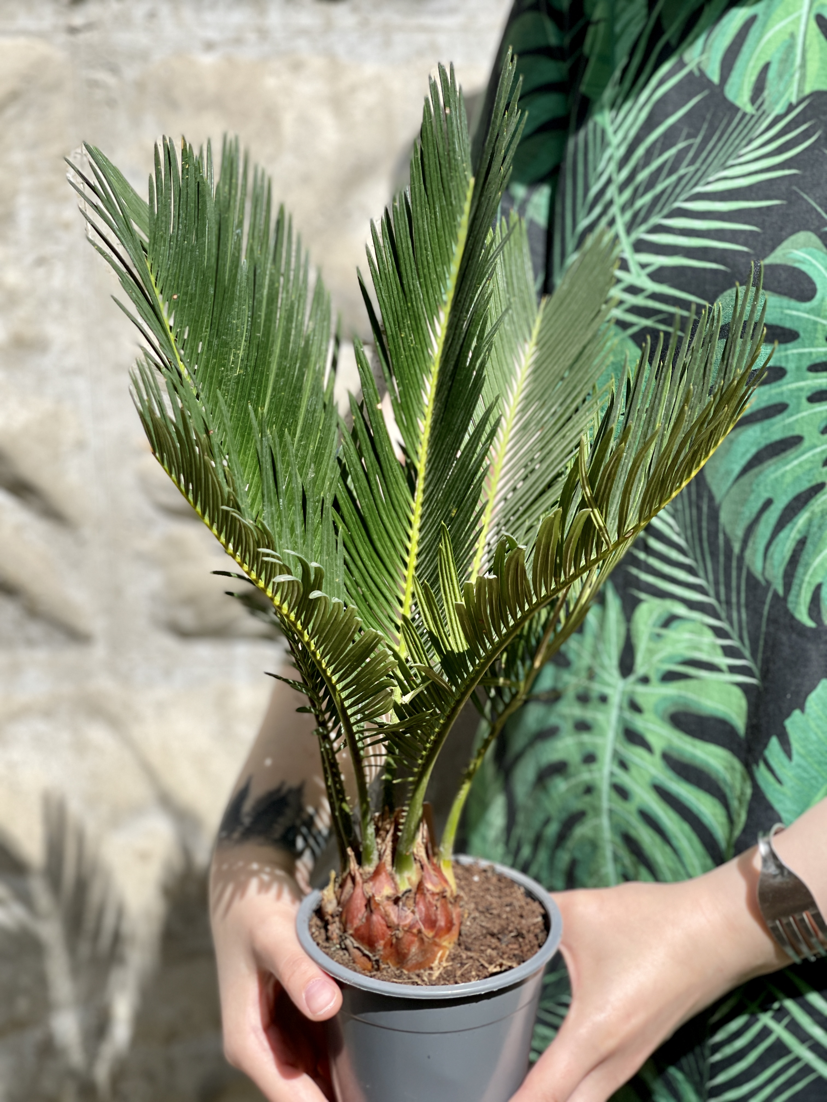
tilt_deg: -20.0
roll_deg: -0.6
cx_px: 414
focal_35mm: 64
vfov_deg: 30.3
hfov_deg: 22.9
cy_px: 551
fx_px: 2039
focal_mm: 7.5
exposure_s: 1/1248
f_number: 2.2
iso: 32
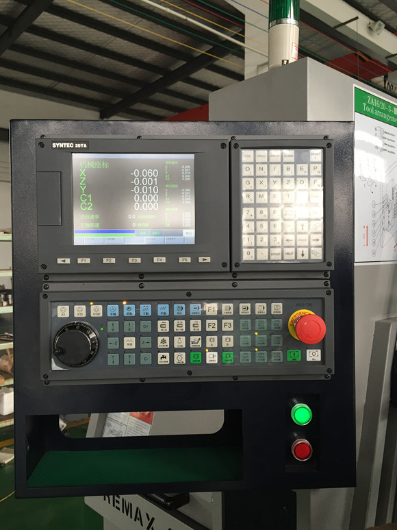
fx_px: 459
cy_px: 263
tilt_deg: -0.4
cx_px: 199
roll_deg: +0.4
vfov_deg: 60.0
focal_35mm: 30
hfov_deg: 46.8
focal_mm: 4.15
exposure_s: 1/40
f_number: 2.2
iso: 32
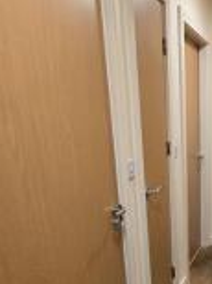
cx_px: 184
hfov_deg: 36.5
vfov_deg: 47.8
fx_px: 303
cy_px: 222
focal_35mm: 37
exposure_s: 1/50
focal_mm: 2.2
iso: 160
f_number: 2.2
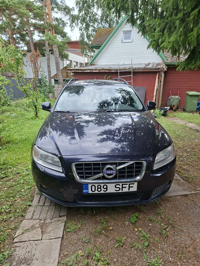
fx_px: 177
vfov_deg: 73.9
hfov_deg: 58.9
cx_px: 100
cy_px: 133
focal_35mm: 23
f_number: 1.8
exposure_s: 1/353
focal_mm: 5.54
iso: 50
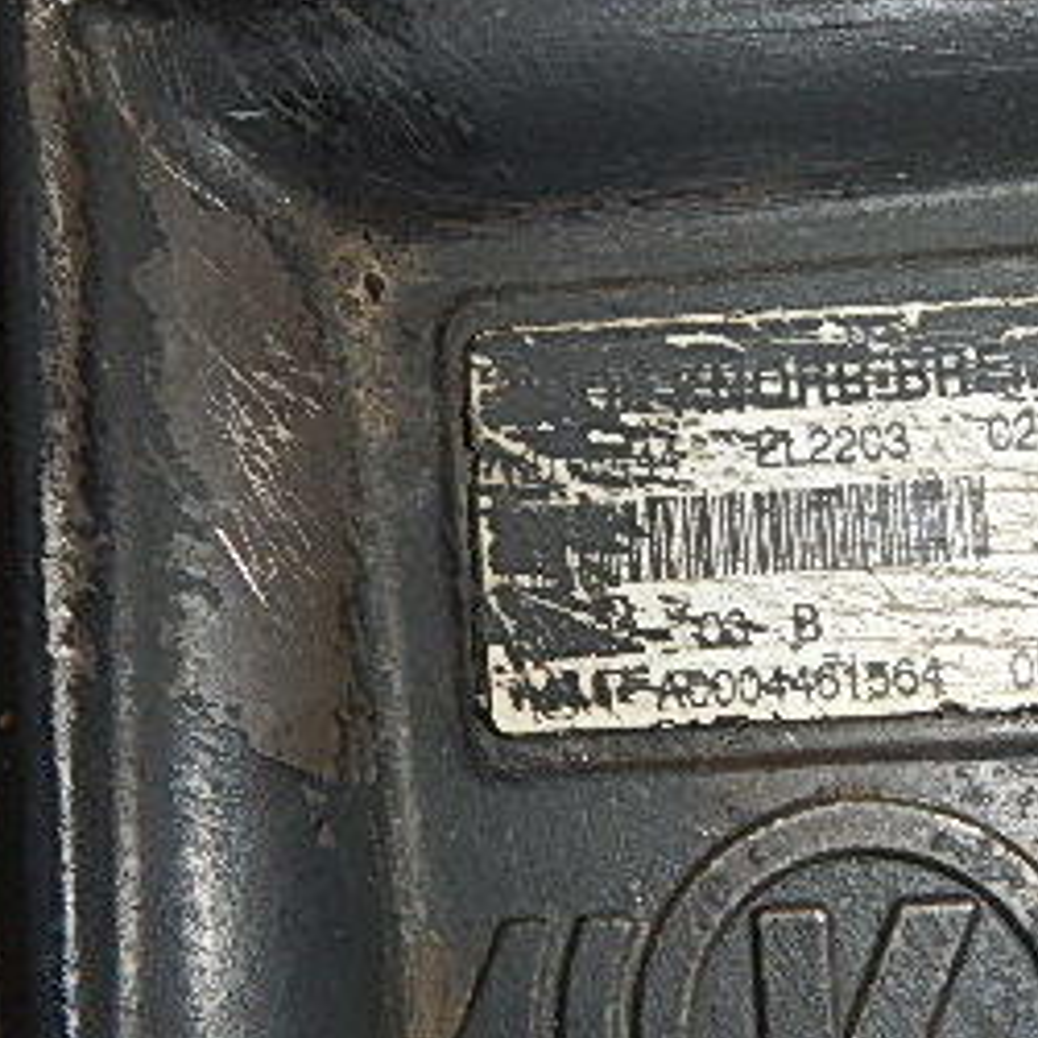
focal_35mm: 63
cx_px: 467
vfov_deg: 27.3
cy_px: 451
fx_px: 2137
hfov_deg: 27.3
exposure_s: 1/30
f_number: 7.8
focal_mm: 5
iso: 200
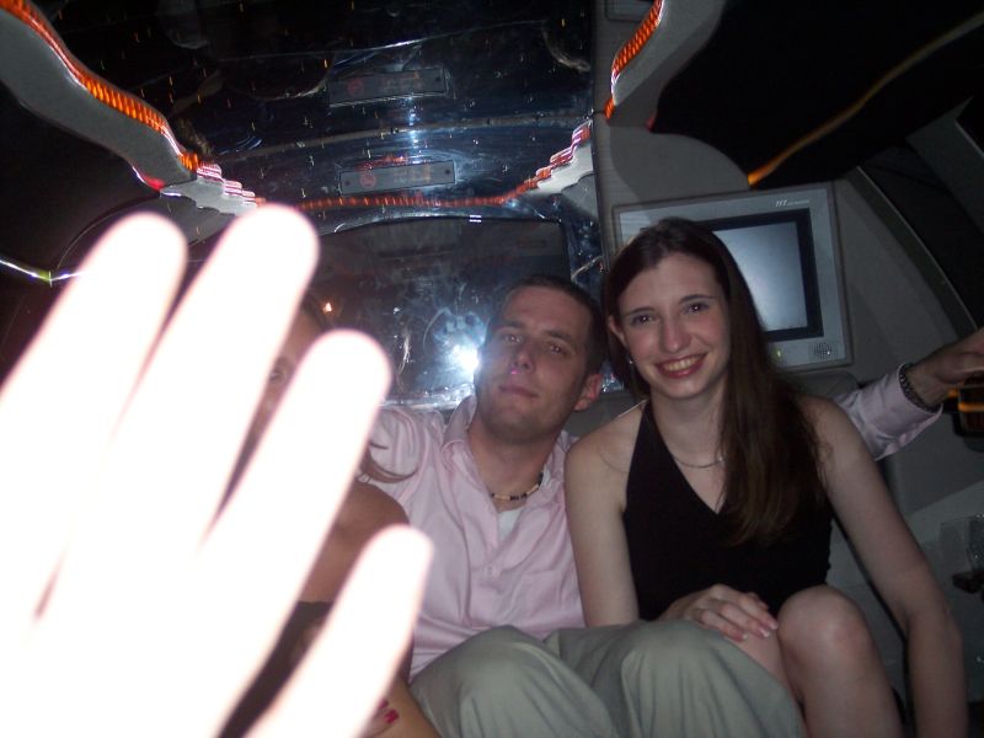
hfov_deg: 36.8
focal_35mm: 52
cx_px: 492
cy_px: 369
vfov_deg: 28.0
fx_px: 1478
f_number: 3.4
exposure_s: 1/60
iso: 140
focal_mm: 10.7
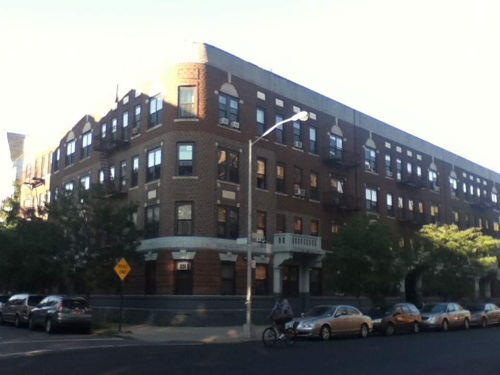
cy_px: 188
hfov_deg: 56.8
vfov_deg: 44.2
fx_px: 462
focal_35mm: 32
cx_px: 250
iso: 80
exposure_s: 1/235
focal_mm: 3.85
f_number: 2.4
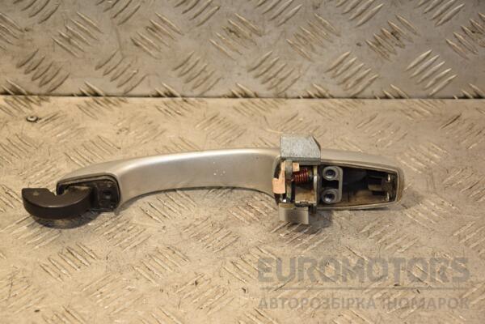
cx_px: 242
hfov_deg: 20.6
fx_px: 1334
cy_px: 162
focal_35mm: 99
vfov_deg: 13.8
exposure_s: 1/200
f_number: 5.6
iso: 800
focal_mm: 66
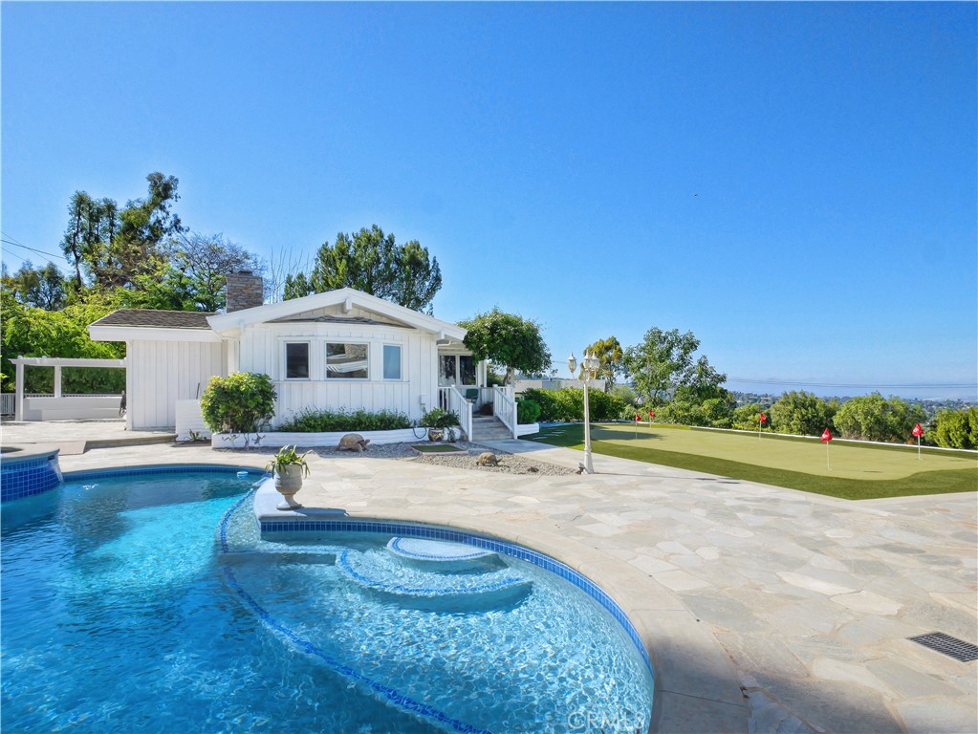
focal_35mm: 18
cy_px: 367
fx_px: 509
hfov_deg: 87.7
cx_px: 489
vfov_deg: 71.6
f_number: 14
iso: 320
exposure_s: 1/200
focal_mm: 9
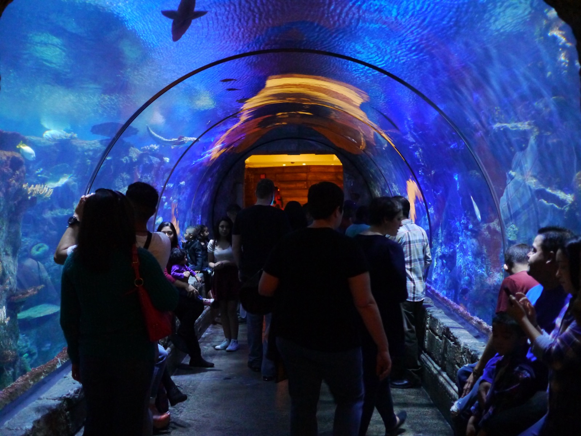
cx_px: 290
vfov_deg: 36.0
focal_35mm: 40
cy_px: 218
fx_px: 671
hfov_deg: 46.8
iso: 1600
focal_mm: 20
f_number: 1.7
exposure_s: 1/30
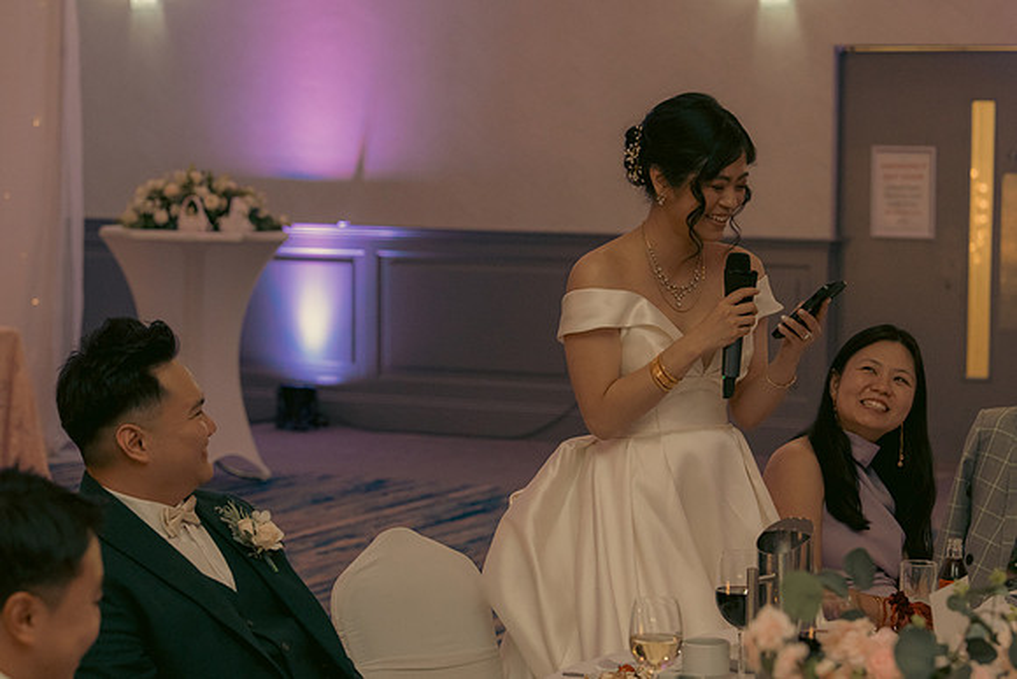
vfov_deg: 13.3
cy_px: 340
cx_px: 508
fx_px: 2910
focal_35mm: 103
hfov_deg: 19.8
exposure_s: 1/160
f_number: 3.5
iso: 2500
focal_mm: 69
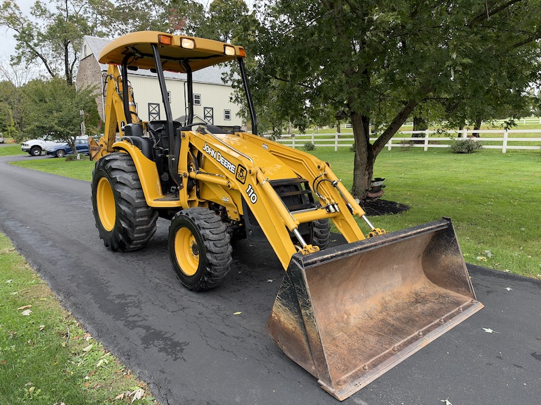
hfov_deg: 71.6
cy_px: 202
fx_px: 375
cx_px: 270
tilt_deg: -10.3
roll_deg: +1.7
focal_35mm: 24
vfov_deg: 56.8
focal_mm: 6.93
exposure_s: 1/625
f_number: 1.8
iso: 100
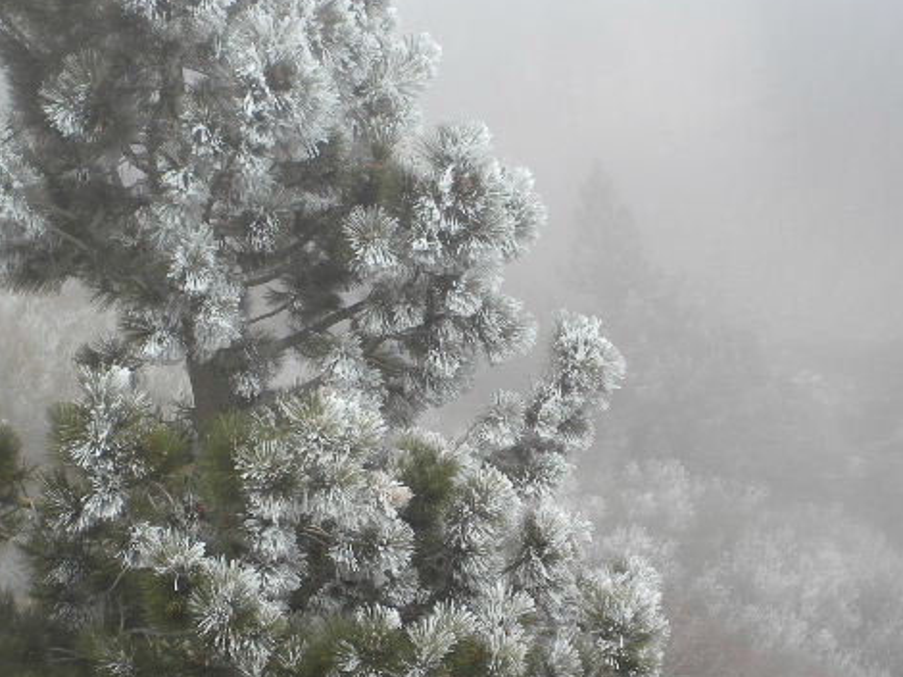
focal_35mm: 63
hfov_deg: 30.7
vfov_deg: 23.2
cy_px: 458
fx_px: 1643
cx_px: 382
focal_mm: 6.6
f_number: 3.5
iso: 64
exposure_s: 1/315
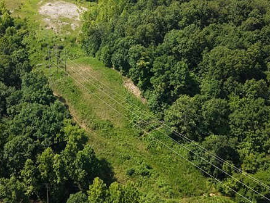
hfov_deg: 34.2
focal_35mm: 56
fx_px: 437
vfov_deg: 26.1
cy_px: 94
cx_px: 100
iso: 140
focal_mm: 8.67
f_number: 1.8
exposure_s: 1/15
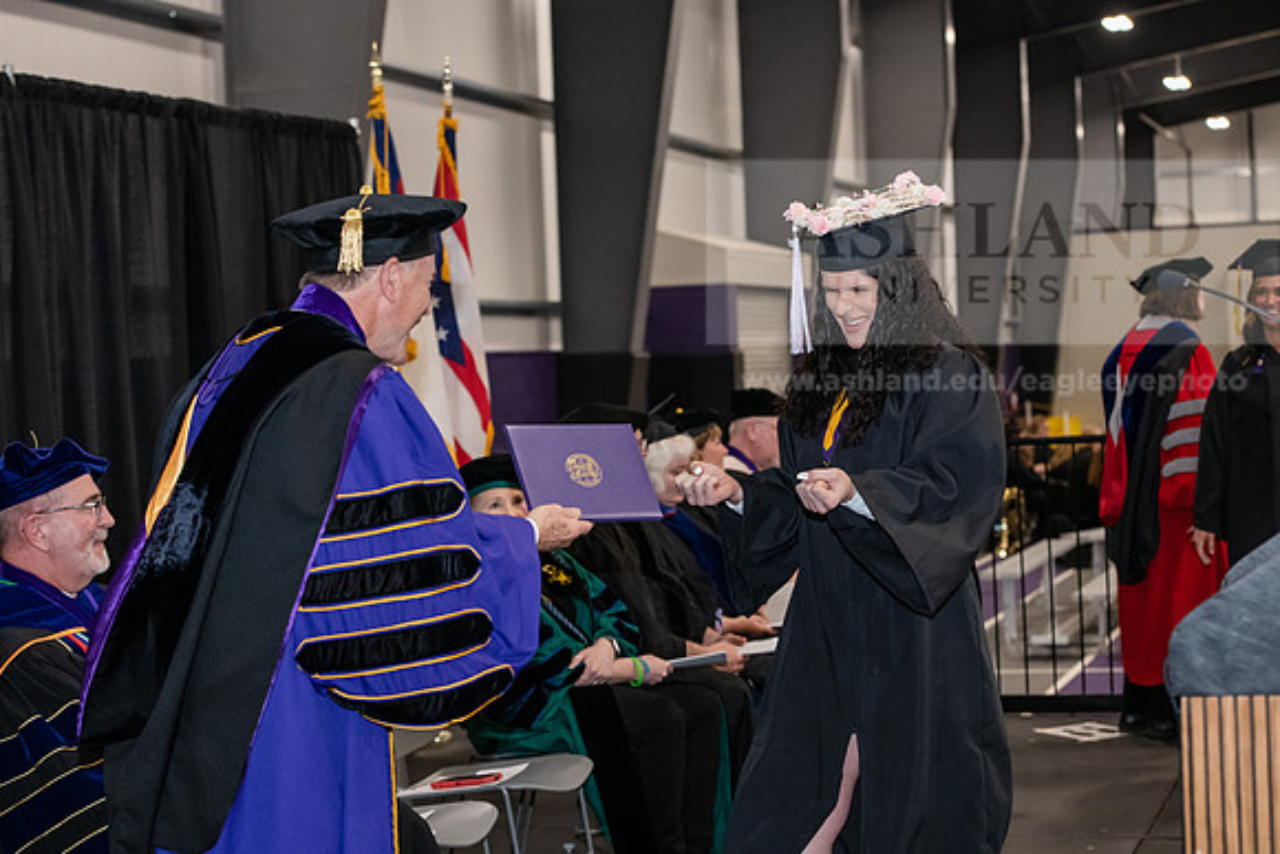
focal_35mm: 70
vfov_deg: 19.5
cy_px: 427
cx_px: 640
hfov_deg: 28.8
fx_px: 2489
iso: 2500
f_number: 5
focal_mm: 70
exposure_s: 1/200
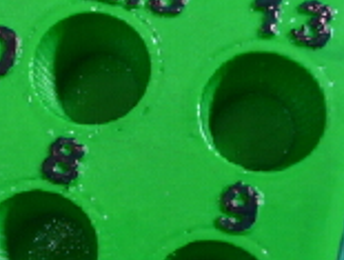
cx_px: -28
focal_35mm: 96
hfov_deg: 19.6
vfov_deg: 15.4
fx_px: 956
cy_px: 84
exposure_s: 1/20
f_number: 3.3
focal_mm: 4.6
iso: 200
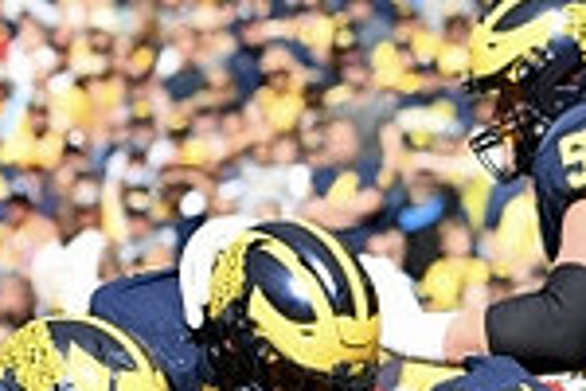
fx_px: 10401
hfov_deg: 3.2
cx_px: -82
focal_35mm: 639
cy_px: 506
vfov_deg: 2.1
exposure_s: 1/2000
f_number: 5
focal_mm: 165
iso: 500
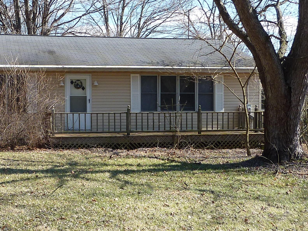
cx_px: 121
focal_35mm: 66
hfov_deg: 29.3
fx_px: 587
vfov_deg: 22.3
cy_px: 117
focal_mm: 4.7
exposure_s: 1/320
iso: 80
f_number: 4
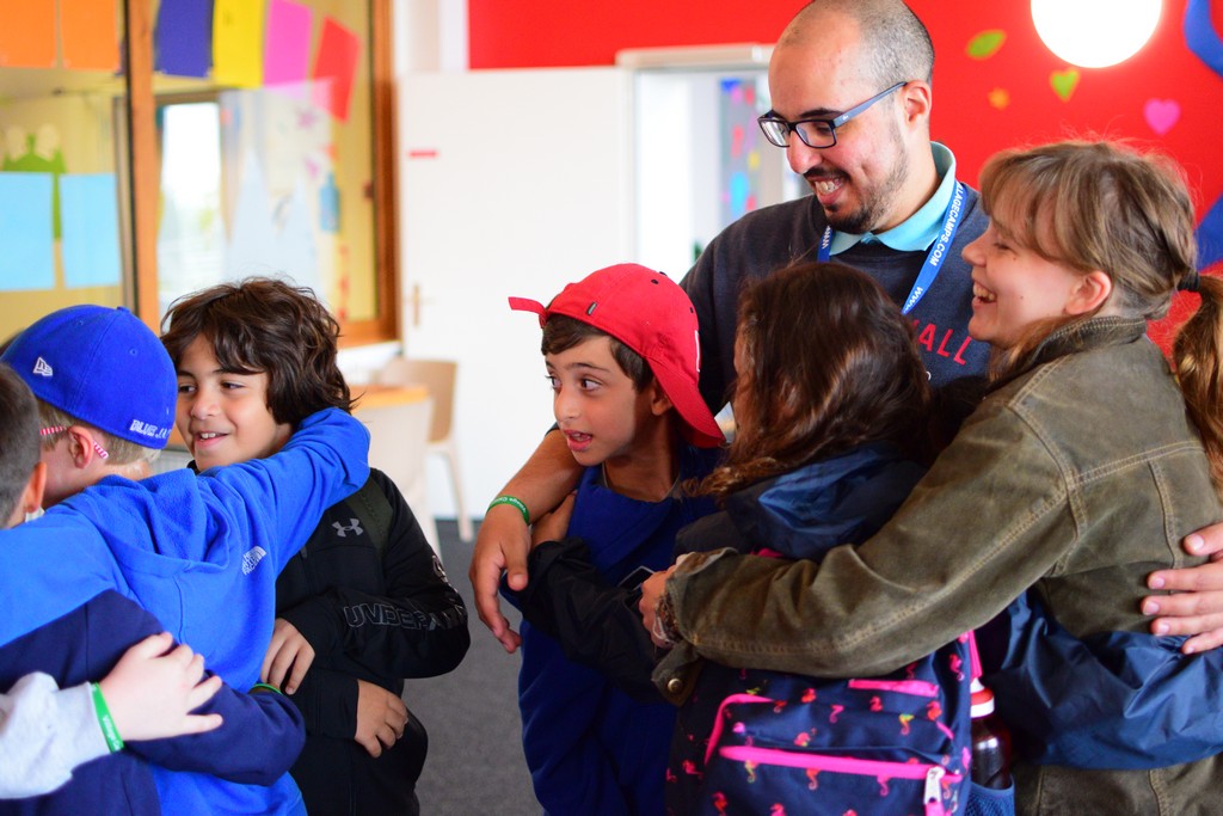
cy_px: 408
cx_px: 612
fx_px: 1784
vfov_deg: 25.8
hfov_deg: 37.8
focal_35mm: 52
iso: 2200
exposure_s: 1/320
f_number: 1.8
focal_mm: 35
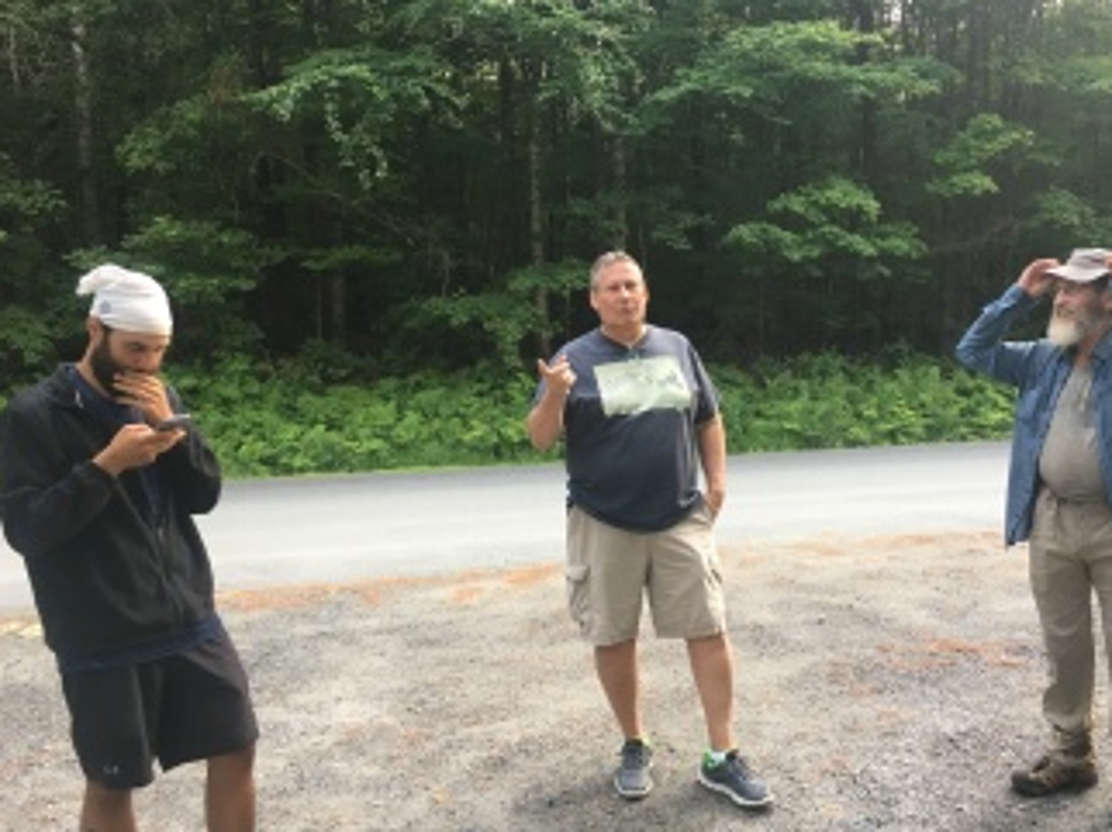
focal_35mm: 33
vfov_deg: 42.9
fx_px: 1059
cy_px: 428
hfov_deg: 55.2
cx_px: 625
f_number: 2.2
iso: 32
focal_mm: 4.15
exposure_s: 1/30
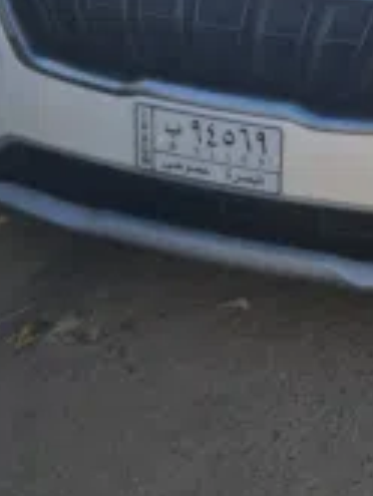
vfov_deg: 27.3
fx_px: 904
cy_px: -87
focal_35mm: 63
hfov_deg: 22.6
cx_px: 355
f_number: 1.8
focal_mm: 5.4
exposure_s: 1/2336
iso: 50
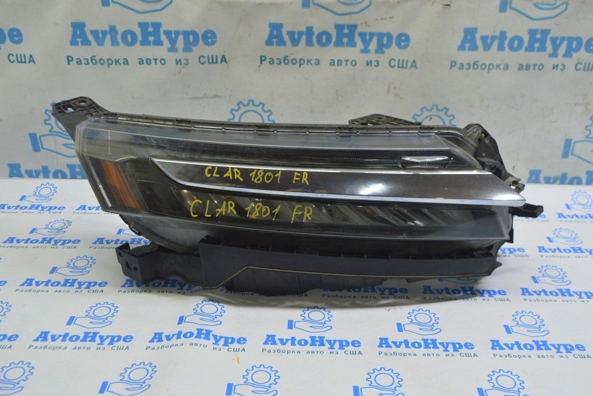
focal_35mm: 37
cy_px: 195
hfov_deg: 51.9
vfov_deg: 35.9
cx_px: 302
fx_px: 609
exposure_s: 1/25
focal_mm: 24
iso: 400
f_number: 5.6
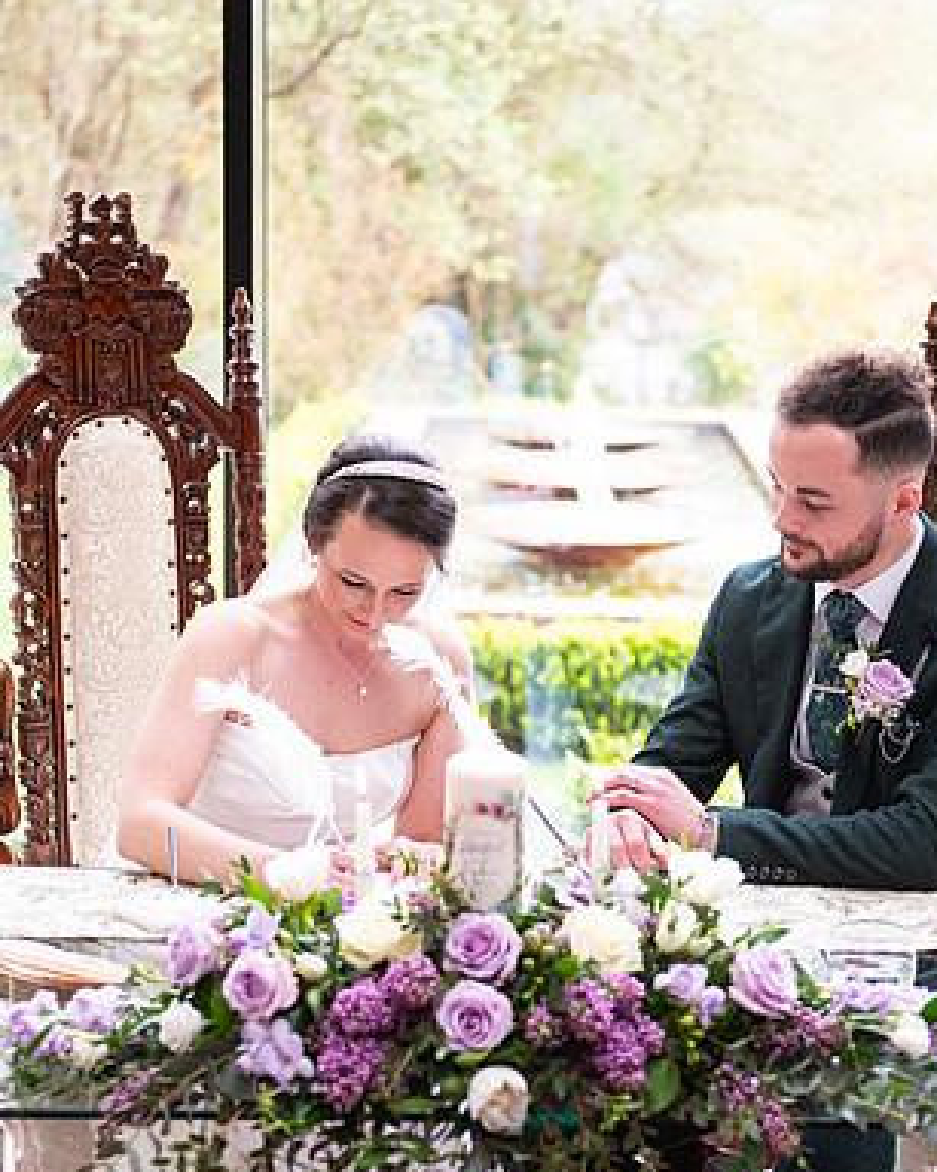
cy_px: 588
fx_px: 3052
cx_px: 543
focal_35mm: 88
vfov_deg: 21.7
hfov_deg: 17.4
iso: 500
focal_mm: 62
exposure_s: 1/200
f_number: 3.5
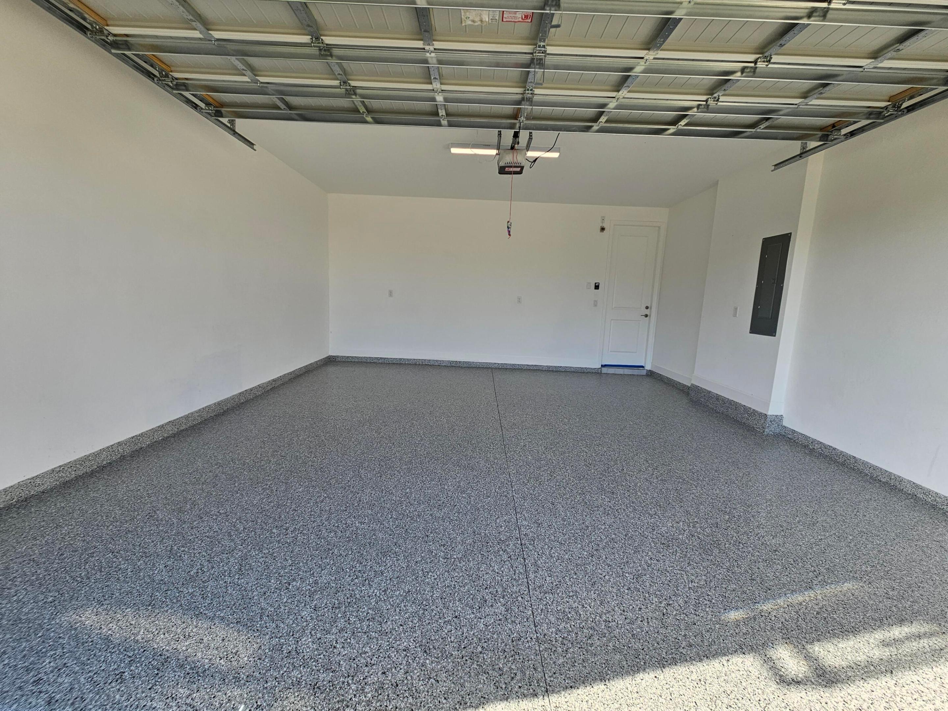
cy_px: 356
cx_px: 474
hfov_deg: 106.2
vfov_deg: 89.9
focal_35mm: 13
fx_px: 356
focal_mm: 2.2
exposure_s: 1/382
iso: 50
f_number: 2.2
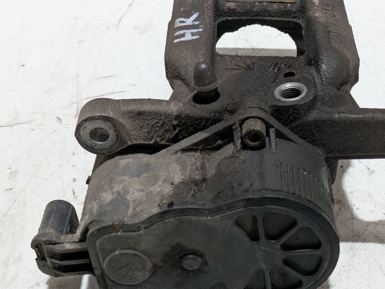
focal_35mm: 73
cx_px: 230
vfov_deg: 20.2
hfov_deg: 26.6
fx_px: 812
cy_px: 138
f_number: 1.89
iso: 195
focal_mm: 5.43
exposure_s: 1/100
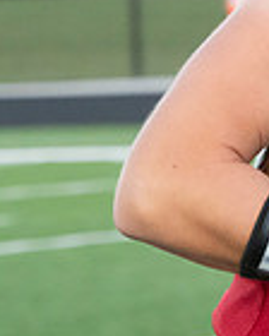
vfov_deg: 2.5
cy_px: -40
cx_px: 428
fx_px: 7732
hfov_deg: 2.0
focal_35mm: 777
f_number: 9
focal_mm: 200
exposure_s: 1/500
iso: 8000
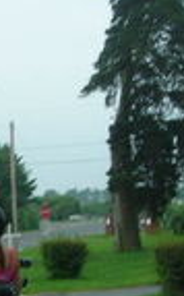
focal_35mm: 113
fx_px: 909
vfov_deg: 18.5
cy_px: 143
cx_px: -93
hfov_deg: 11.1
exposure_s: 1/164
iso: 50
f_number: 6.4
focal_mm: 6.3
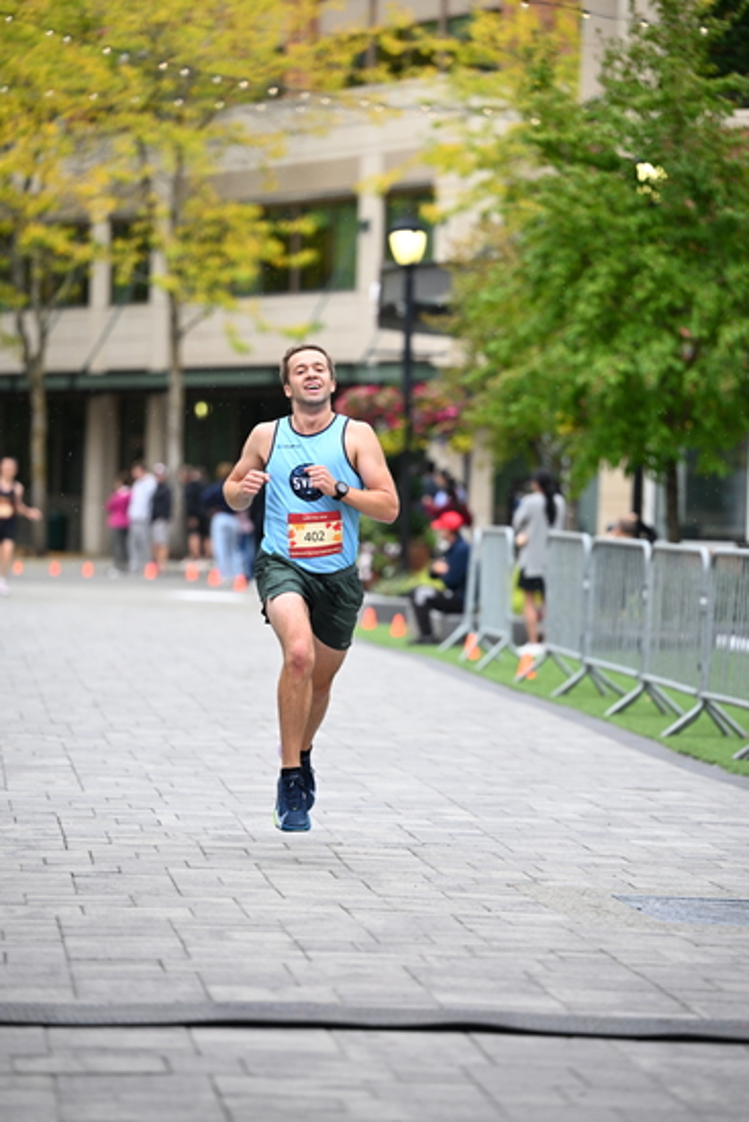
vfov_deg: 14.1
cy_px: 561
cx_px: 374
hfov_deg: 9.5
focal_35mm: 145
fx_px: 4522
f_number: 2.8
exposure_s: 1/1600
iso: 1250
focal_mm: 145
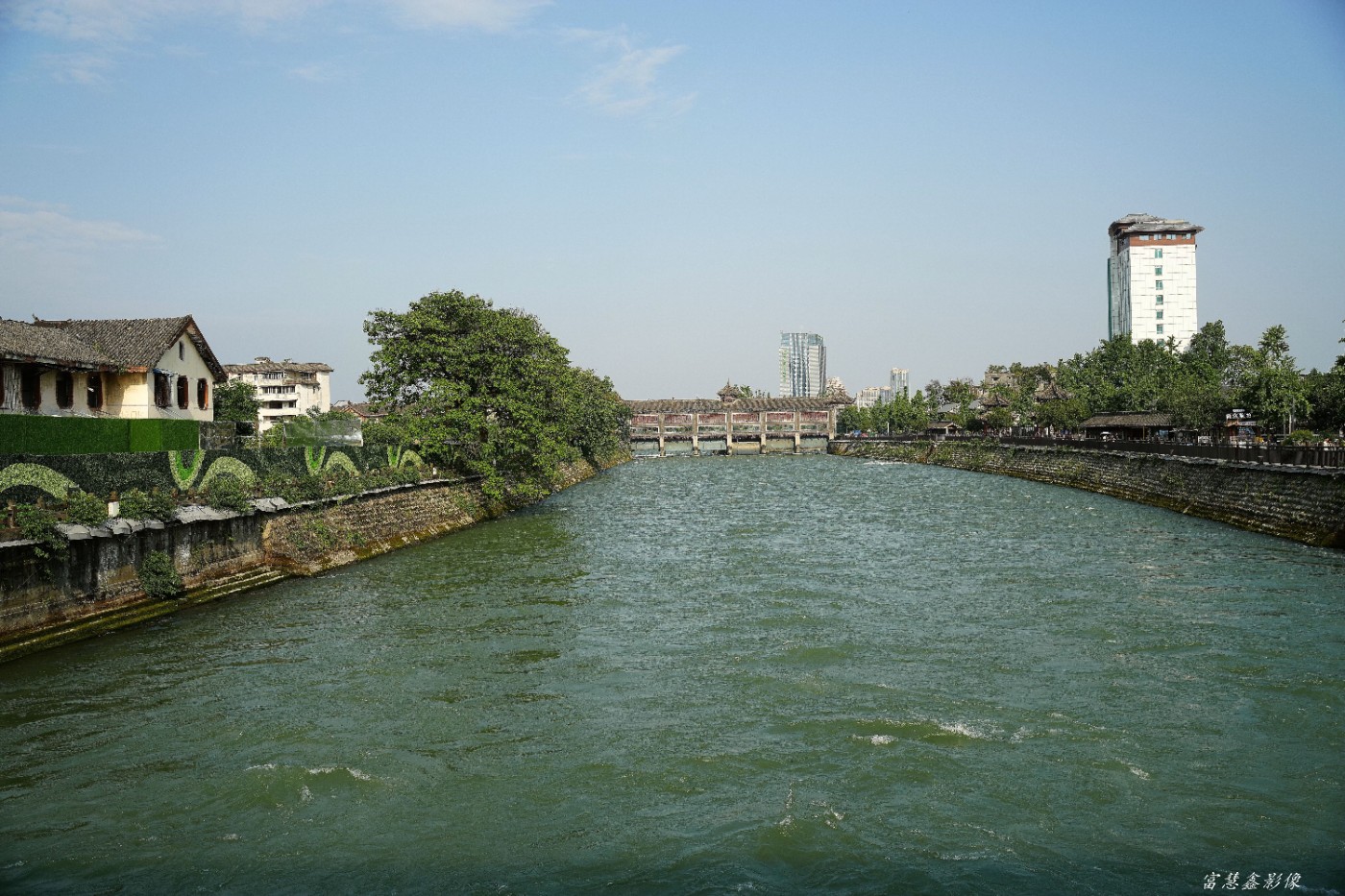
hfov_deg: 58.7
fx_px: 1195
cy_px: 448
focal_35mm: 32
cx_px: 672
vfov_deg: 41.1
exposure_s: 1/500
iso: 100
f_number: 5
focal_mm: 32
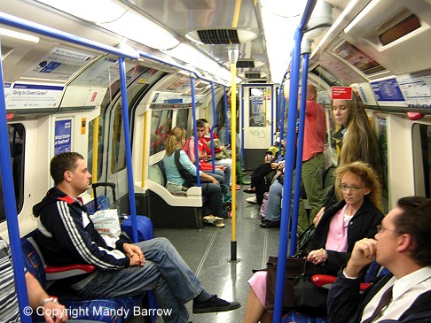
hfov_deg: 50.1
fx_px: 461
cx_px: 220
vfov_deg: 38.7
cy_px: 160
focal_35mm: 37
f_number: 2.7
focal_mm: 7.5
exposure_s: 1/7.1
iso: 50
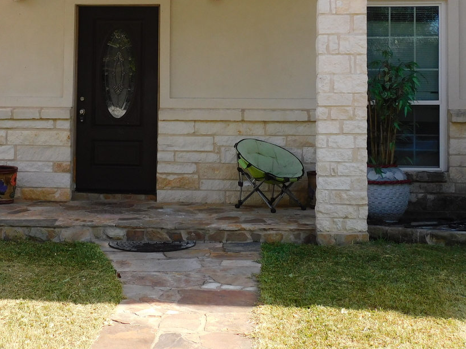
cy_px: 81
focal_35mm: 70
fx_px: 942
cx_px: 129
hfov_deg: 27.5
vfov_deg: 20.8
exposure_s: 1/320
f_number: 3.8
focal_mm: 7.2
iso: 125
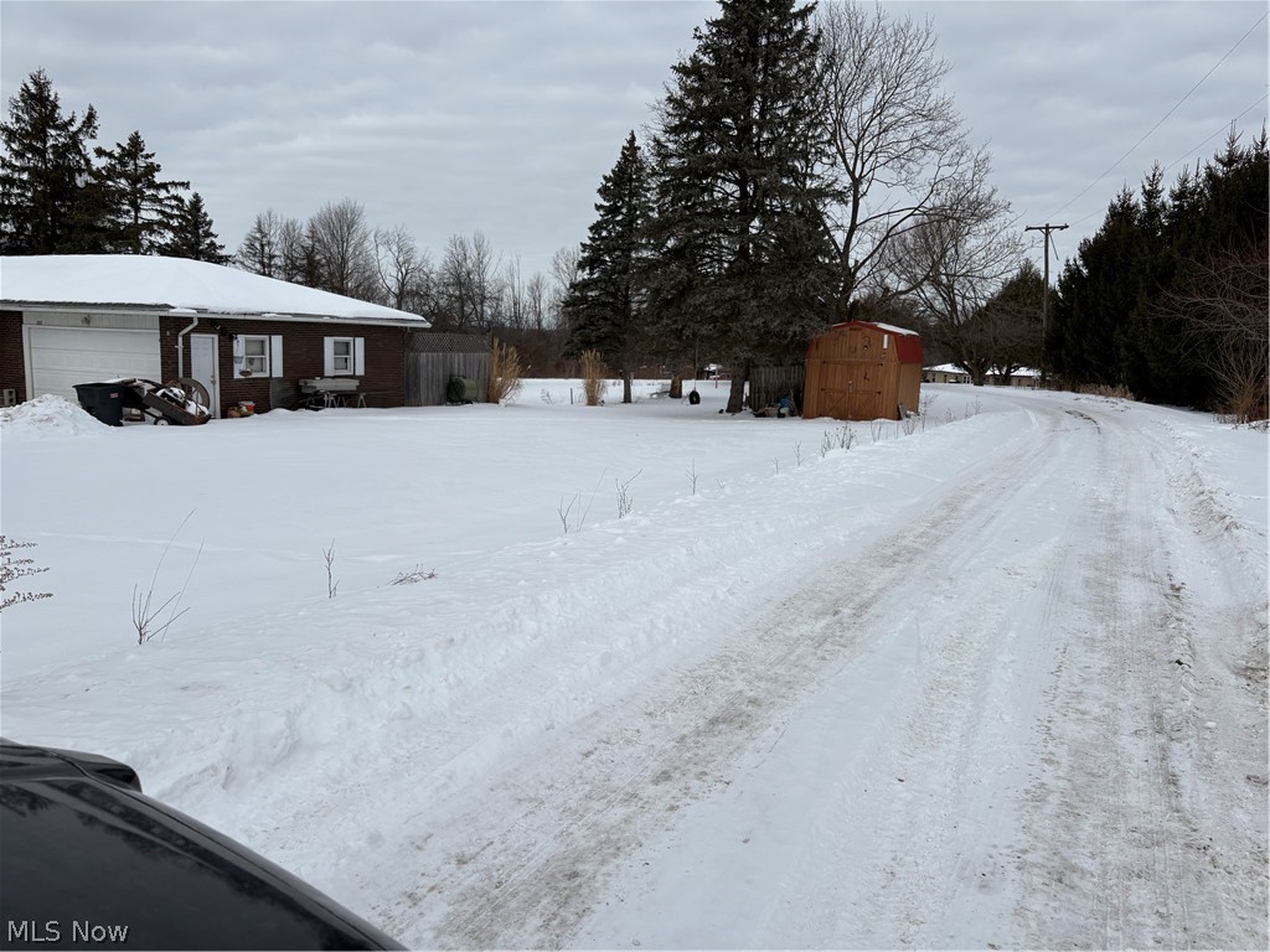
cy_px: 476
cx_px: 635
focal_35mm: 26
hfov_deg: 67.3
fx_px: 954
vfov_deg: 53.1
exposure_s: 1/6329
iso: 50
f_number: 1.6
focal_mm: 5.96
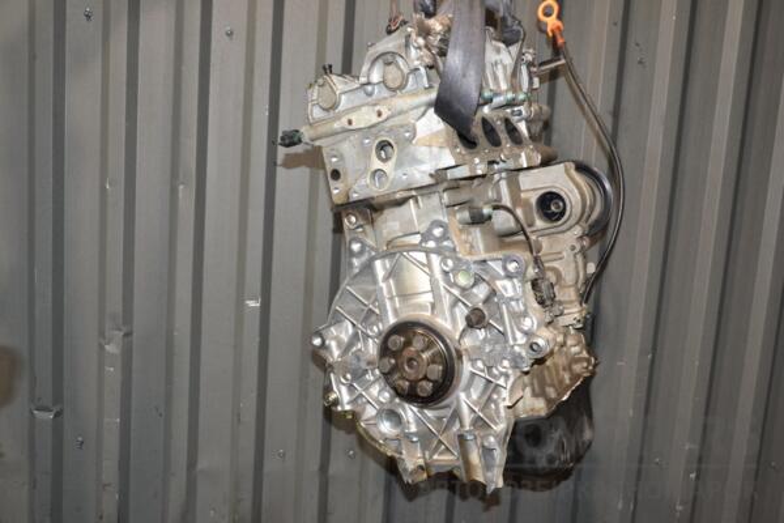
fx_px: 784
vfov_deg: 36.9
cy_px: 262
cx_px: 392
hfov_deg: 53.1
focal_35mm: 36
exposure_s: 1/60
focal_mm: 24
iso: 800
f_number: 5
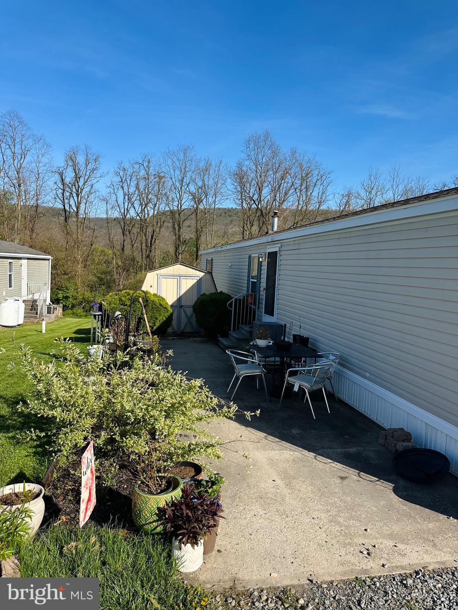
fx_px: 423
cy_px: 305
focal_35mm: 24
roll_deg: -2.8
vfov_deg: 71.6
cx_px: 229
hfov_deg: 56.8
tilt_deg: -5.7
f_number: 1.78
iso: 80
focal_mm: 6.86
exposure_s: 1/3155
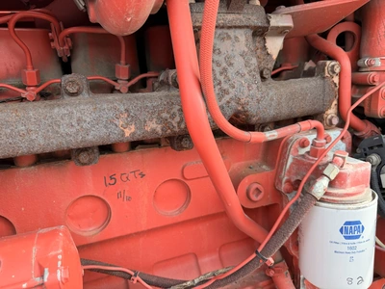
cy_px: 144
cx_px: 192
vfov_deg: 56.8
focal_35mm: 24
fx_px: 267
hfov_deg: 71.6
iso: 80
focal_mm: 6.76
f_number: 1.78
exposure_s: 1/269
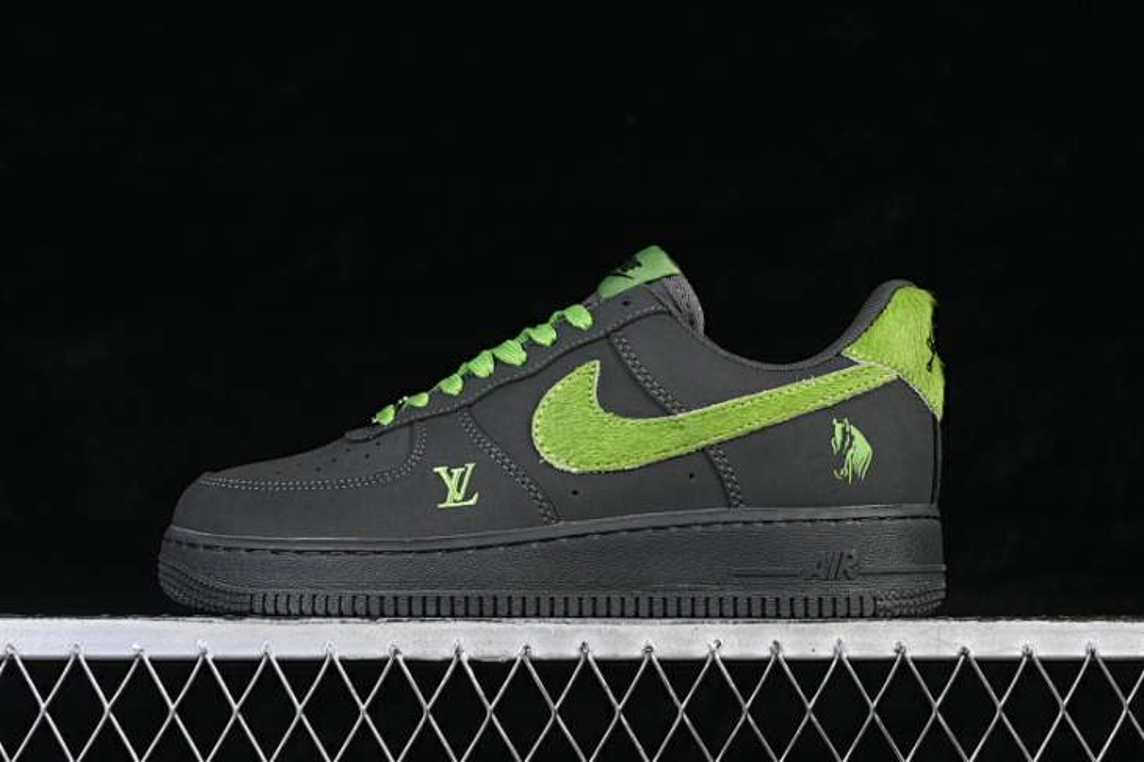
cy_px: 381
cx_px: 572
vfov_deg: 18.2
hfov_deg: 27.0
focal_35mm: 75
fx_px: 2382
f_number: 6.3
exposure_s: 1/60
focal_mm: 50
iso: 160
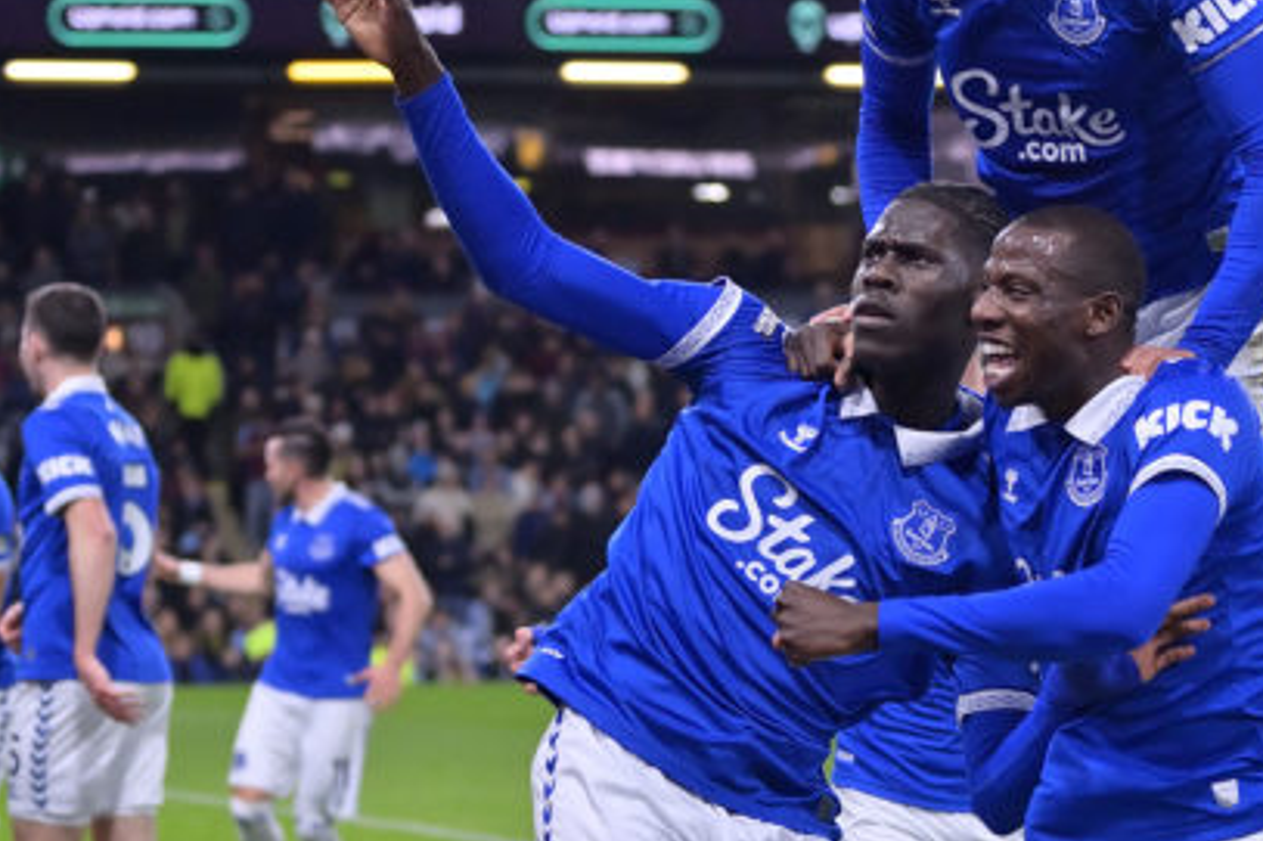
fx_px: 4524
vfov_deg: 10.6
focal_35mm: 129
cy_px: 413
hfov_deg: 15.9
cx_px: 633
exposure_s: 1/1250
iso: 1000
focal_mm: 70
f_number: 2.8
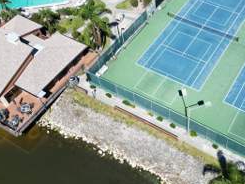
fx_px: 333
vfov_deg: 30.7
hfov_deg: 39.4
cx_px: 181
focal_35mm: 47
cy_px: 64
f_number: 1.7
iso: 130
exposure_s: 1/3200
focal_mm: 6.72
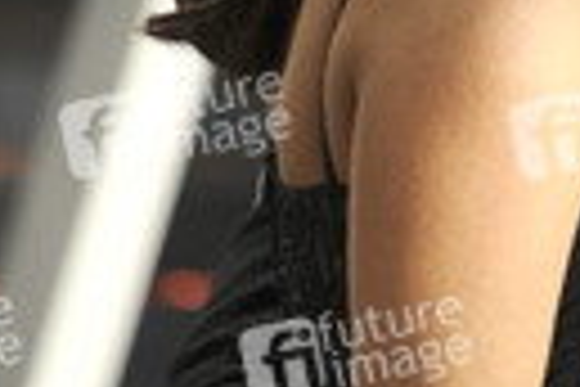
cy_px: -212
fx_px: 11229
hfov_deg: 3.0
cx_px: 683
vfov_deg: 2.0
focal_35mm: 697
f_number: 3.5
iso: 1000
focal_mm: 200
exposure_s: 1/500
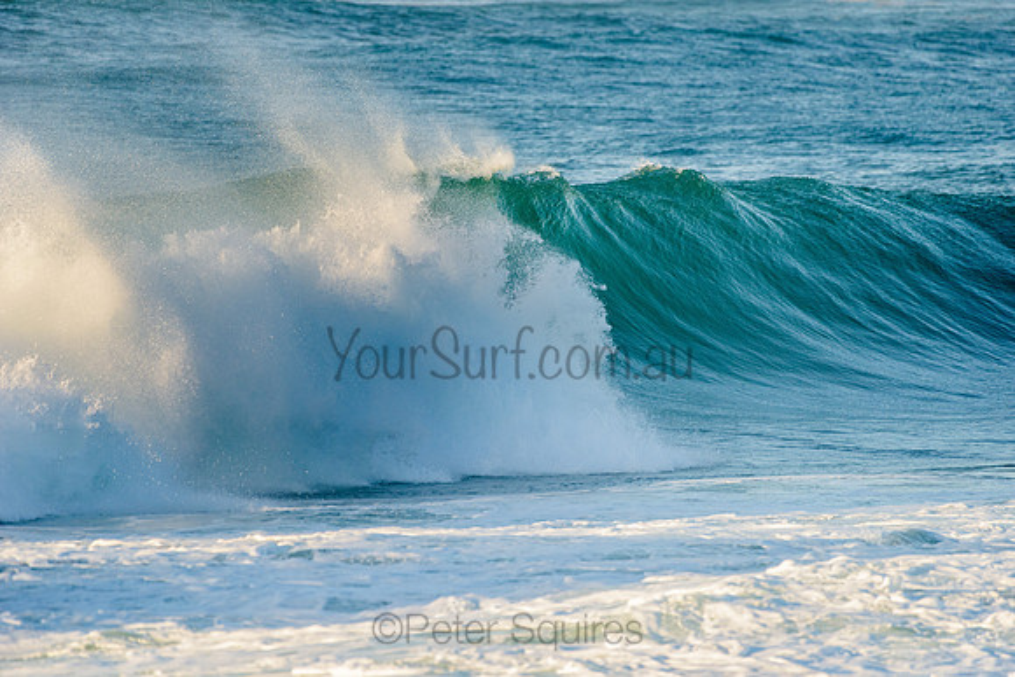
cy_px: 338
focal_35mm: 500
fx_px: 14100
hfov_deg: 4.1
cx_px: 508
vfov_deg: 2.8
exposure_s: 1/1600
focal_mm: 500
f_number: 5.6
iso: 280
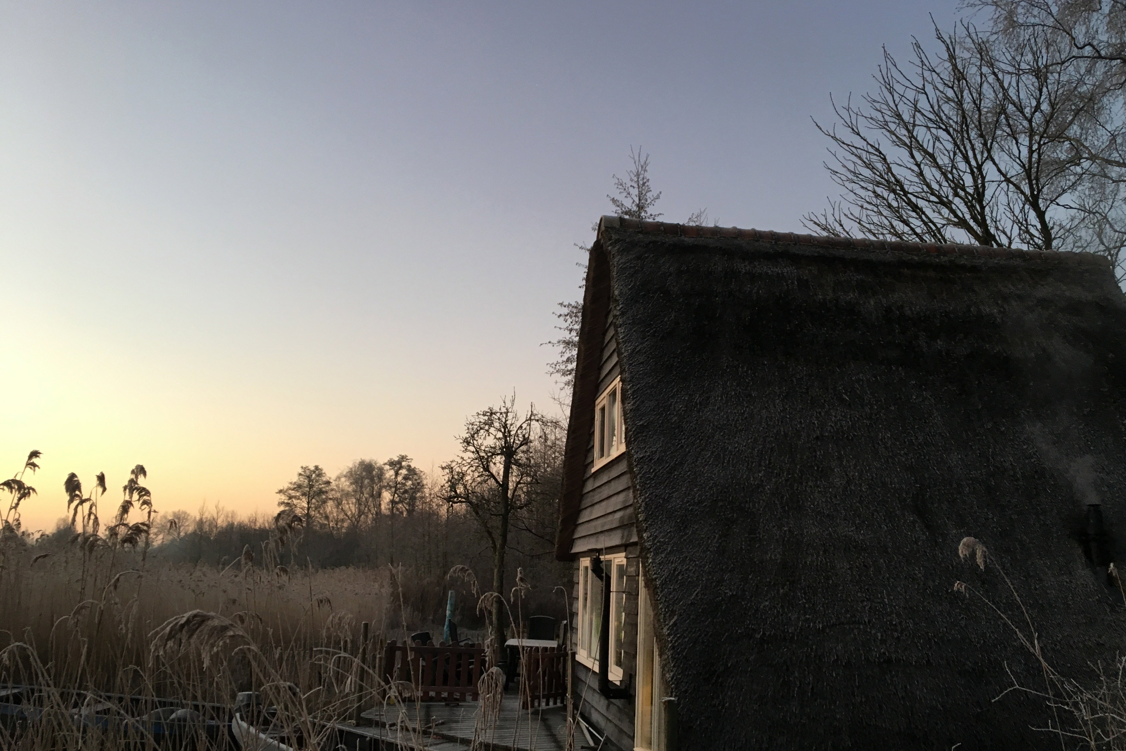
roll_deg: -2.5
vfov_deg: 42.3
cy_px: 415
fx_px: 969
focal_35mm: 31
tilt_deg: +8.9
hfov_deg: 60.3
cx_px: 575
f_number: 2.2
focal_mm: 4.15
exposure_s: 1/33
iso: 100
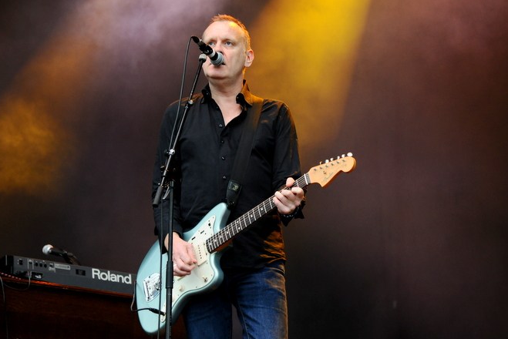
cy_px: 160
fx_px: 1327
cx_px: 247
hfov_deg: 21.7
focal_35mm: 94
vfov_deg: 14.6
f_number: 4
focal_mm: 86
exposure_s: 1/200
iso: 800
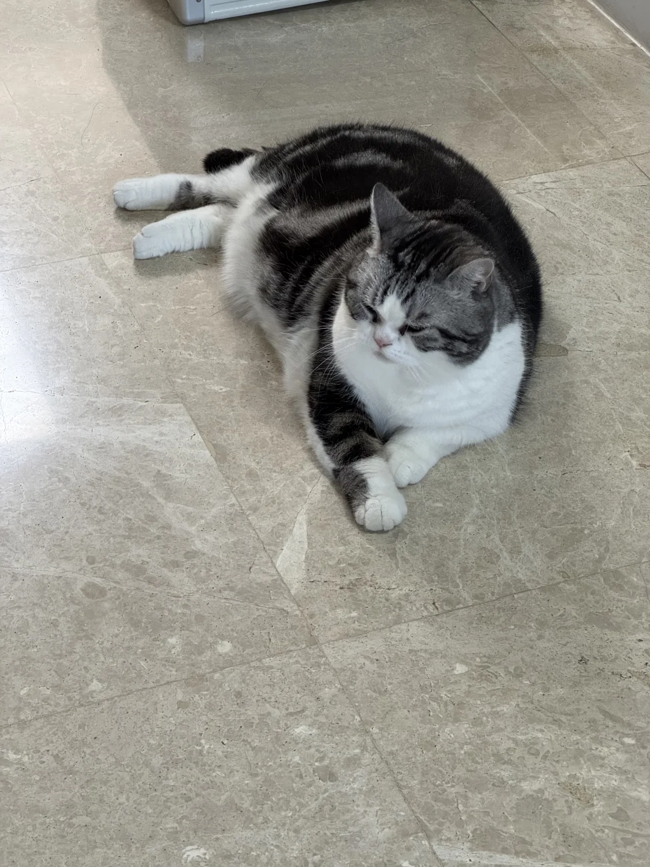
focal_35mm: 77
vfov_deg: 25.3
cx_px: 325
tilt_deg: -36.4
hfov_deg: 19.1
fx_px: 1928
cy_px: 434
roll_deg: -2.2
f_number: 2.8
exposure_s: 1/60
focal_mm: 9
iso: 250
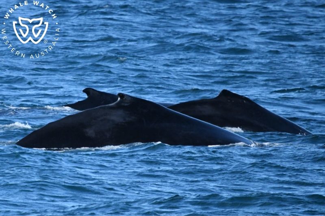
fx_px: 5412
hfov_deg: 3.4
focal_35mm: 600
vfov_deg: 2.3
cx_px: 162
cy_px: 108
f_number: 6.3
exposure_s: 1/8000
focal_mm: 600
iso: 2500
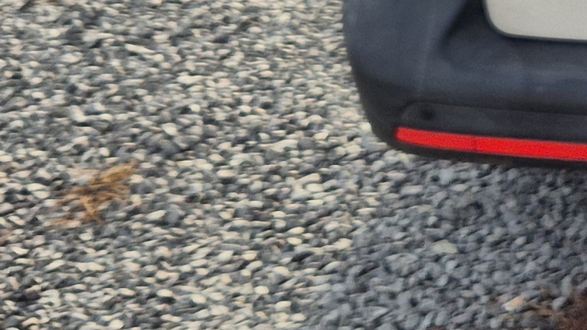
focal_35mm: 133
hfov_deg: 14.5
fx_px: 2070
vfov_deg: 8.5
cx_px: 1009
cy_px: -382
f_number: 1.8
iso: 25
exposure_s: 1/2008
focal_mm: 5.4
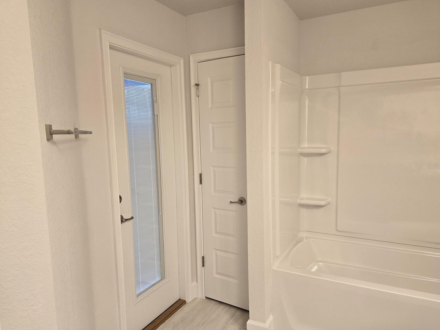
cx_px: 225
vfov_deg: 56.8
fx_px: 305
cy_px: 166
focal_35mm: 24
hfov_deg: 71.6
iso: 160
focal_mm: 6.3
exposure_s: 1/120
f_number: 1.7
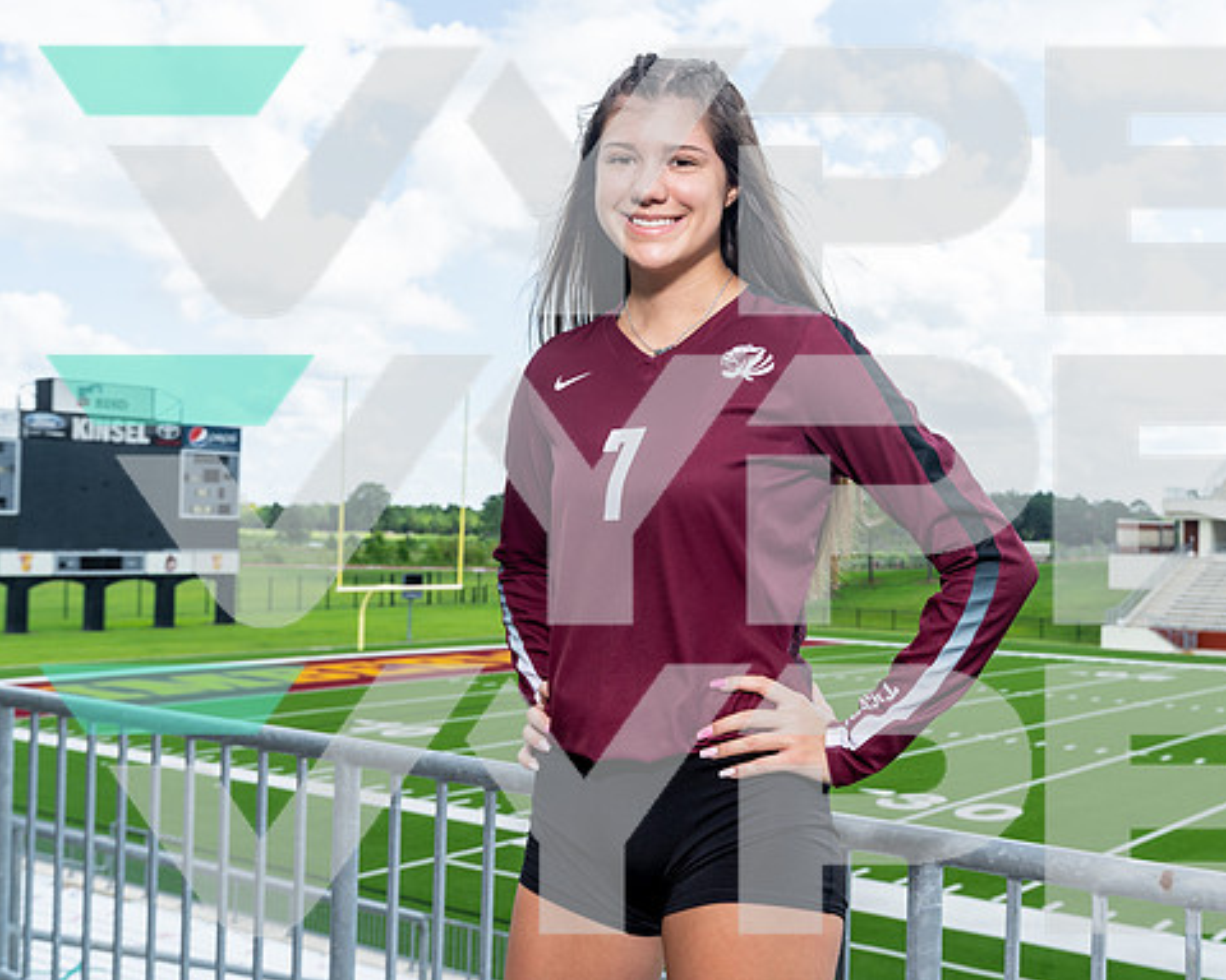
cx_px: 697
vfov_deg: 35.7
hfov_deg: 43.7
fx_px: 1524
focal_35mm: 42
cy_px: 491
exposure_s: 1/125
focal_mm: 37
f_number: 8
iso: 100
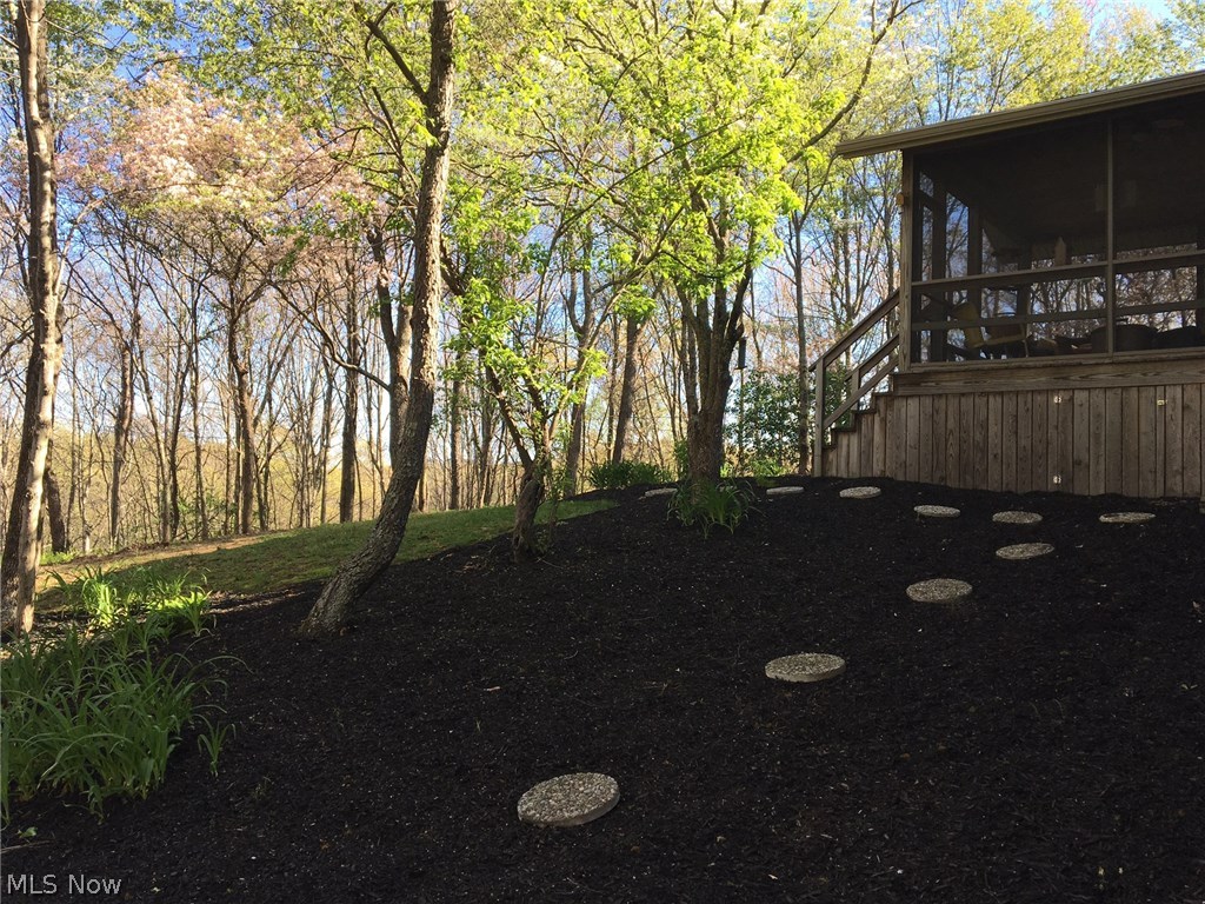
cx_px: 602
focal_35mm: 29
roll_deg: -2.5
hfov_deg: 61.7
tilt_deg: +3.1
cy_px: 452
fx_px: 1010
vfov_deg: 48.2
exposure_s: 1/310
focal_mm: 4.15
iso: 25
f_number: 2.2
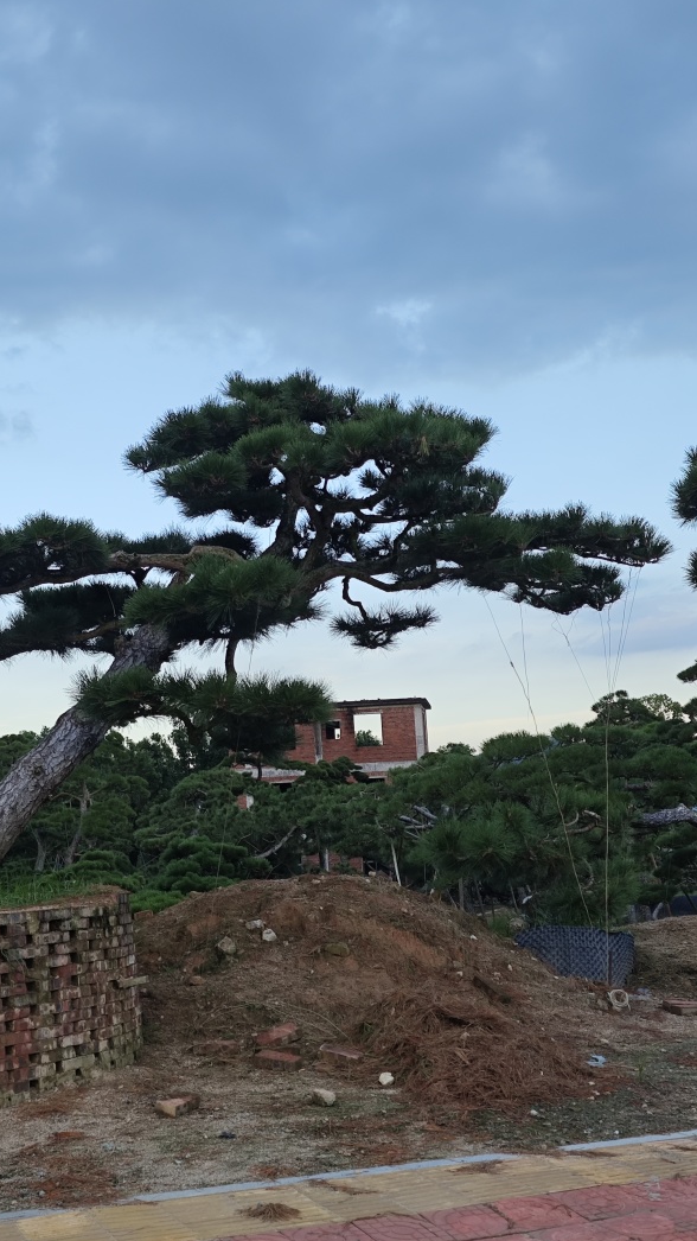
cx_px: 284
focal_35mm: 40
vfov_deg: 50.5
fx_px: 1315
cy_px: 619
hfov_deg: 29.6
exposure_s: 1/476
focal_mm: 6.55
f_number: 1.6
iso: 50
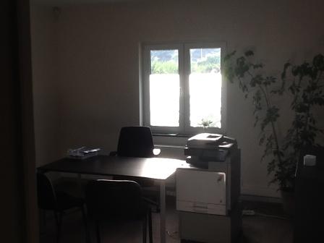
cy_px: 122
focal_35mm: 44
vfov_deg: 32.9
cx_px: 162
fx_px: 412
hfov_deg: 42.9
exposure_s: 1/154
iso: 40
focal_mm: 2.03
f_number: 2.4
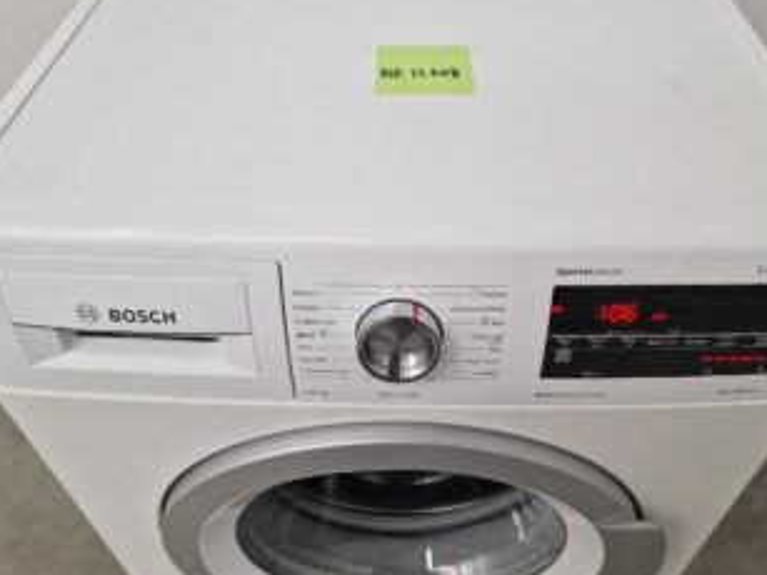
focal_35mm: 30
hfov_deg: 59.9
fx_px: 664
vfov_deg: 46.8
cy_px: 280
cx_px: 412
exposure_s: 1/100
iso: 160
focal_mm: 6.4
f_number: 1.8
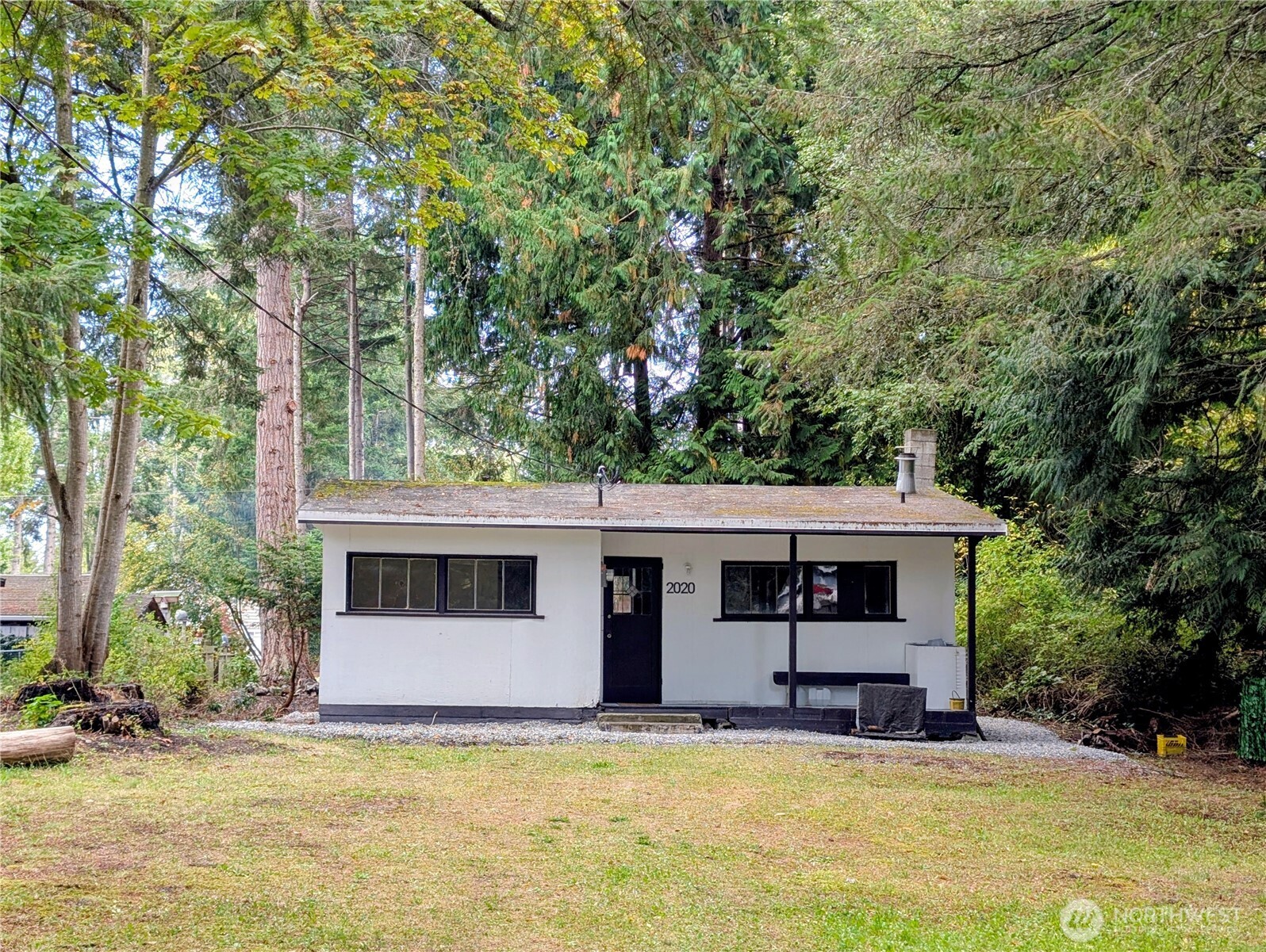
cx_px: 633
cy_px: 476
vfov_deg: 29.7
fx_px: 1794
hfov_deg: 38.9
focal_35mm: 49
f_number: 1.68
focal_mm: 6.9
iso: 26
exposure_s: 1/120
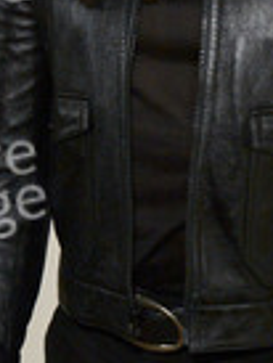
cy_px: 72
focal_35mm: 196
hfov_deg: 7.6
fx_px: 2058
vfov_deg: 10.1
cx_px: 200
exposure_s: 1/320
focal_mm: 70
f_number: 6.3
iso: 2000
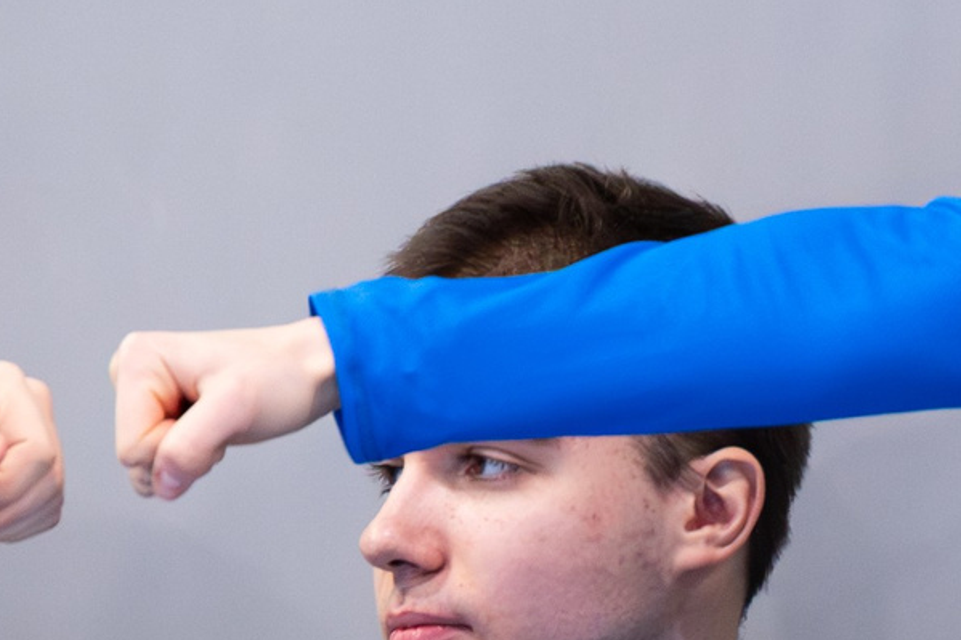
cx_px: 714
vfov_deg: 1.3
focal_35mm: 1027
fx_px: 27406
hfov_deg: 2.0
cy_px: 561
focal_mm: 200
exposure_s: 1/400
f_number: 2.8
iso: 4000
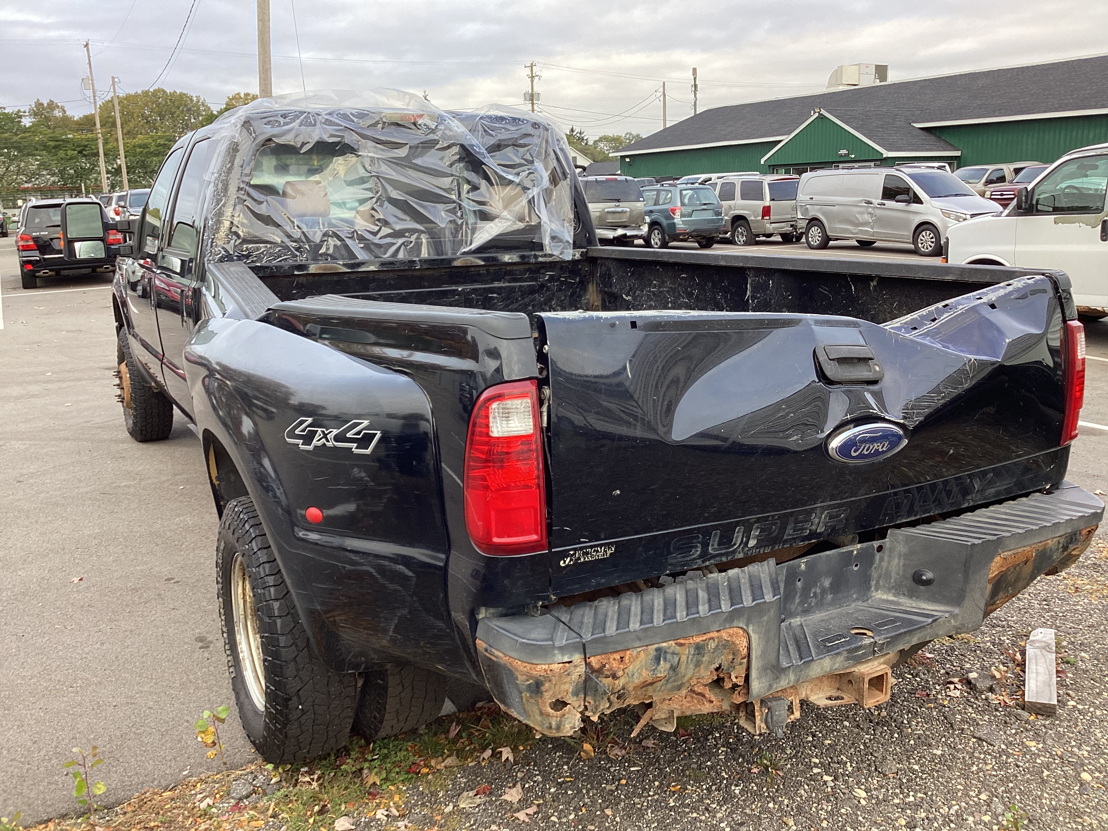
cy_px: 416
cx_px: 554
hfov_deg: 58.4
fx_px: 992
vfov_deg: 45.4
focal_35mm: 31
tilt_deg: -14.5
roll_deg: +0.8
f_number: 2.4
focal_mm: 3.3
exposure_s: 1/100
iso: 32
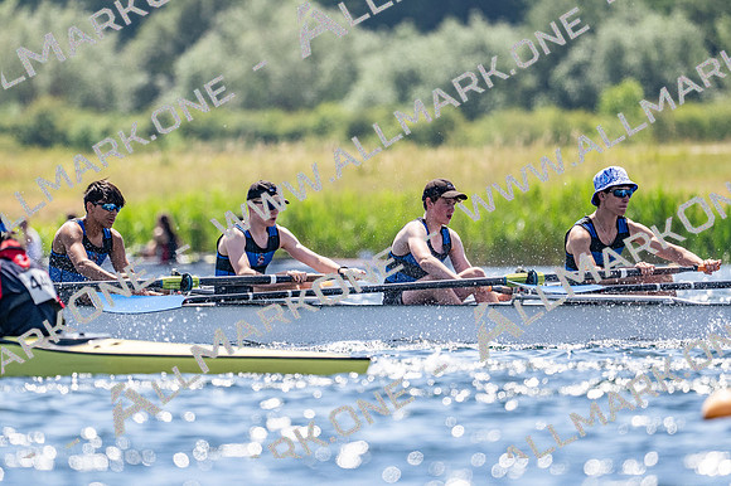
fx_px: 12176
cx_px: 366
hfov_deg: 3.4
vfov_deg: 2.3
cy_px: 243
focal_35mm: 600
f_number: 4.5
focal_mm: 400
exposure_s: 1/2500
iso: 250
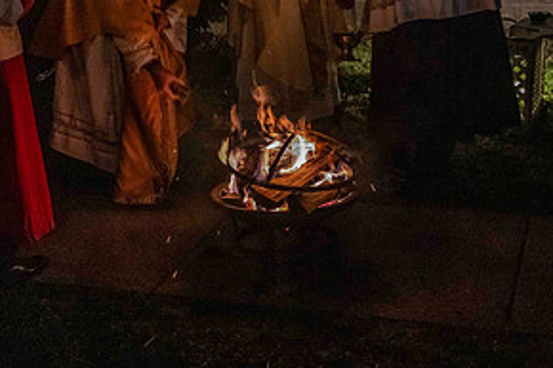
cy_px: 75
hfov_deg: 27.1
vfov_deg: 18.2
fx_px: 1136
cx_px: 162
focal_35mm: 74
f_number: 6.3
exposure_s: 1/40
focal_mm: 37
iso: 8000
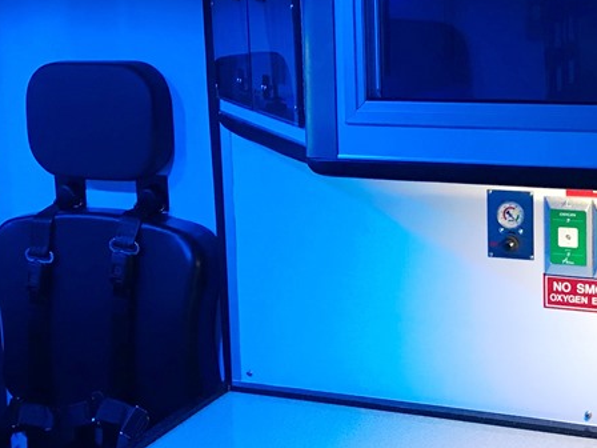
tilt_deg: -8.4
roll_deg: +1.3
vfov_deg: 22.8
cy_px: 151
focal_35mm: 64
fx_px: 1104
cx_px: 390
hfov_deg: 30.1
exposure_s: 1/15
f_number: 1.8
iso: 64
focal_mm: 3.99
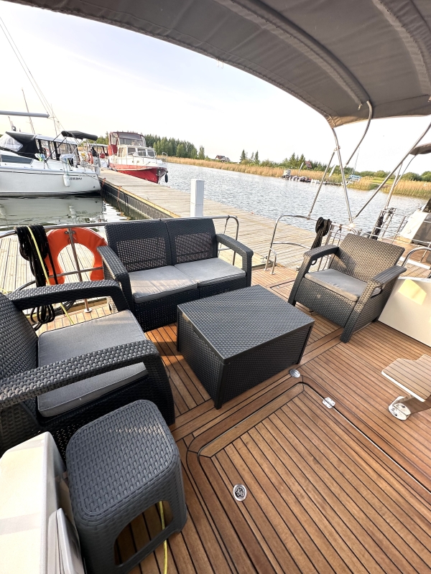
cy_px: 287
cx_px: 216
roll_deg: -7.1
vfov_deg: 102.1
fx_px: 232
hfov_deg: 85.7
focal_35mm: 14
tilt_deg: -28.2
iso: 40
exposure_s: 1/135
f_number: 2.2
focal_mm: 2.22
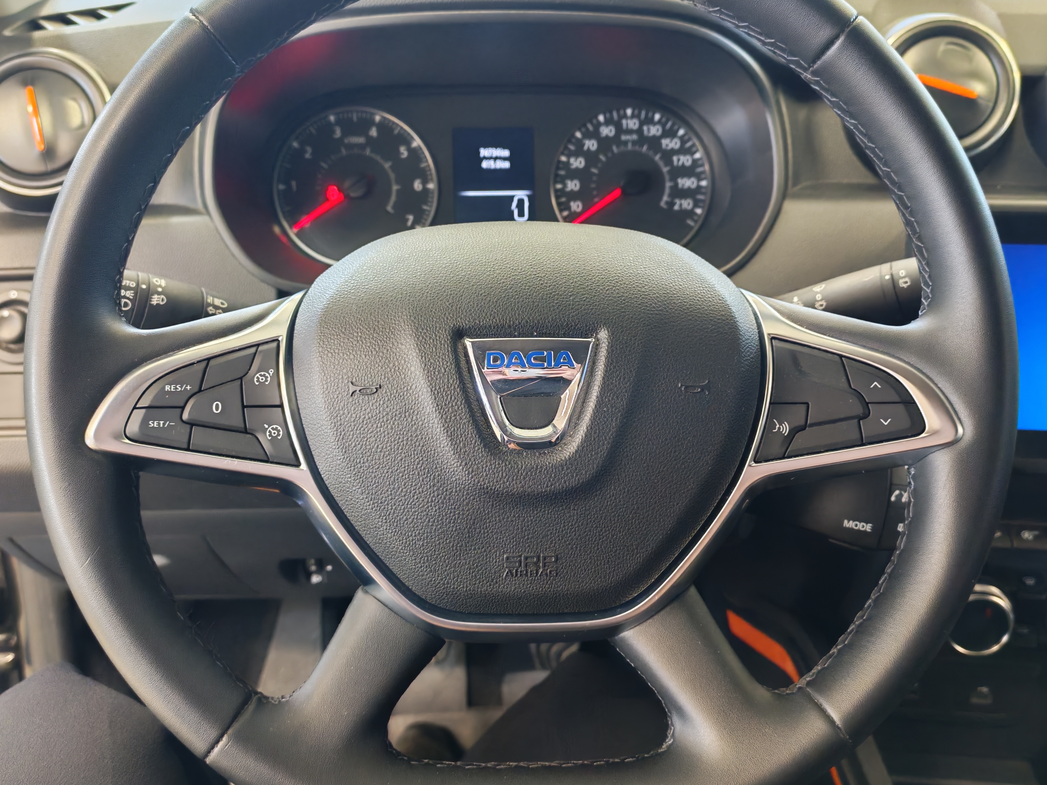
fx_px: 1028
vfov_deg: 41.8
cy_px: 392
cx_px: 524
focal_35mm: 34
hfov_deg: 54.0
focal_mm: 6.12
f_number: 1.9
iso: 1997
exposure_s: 1/50
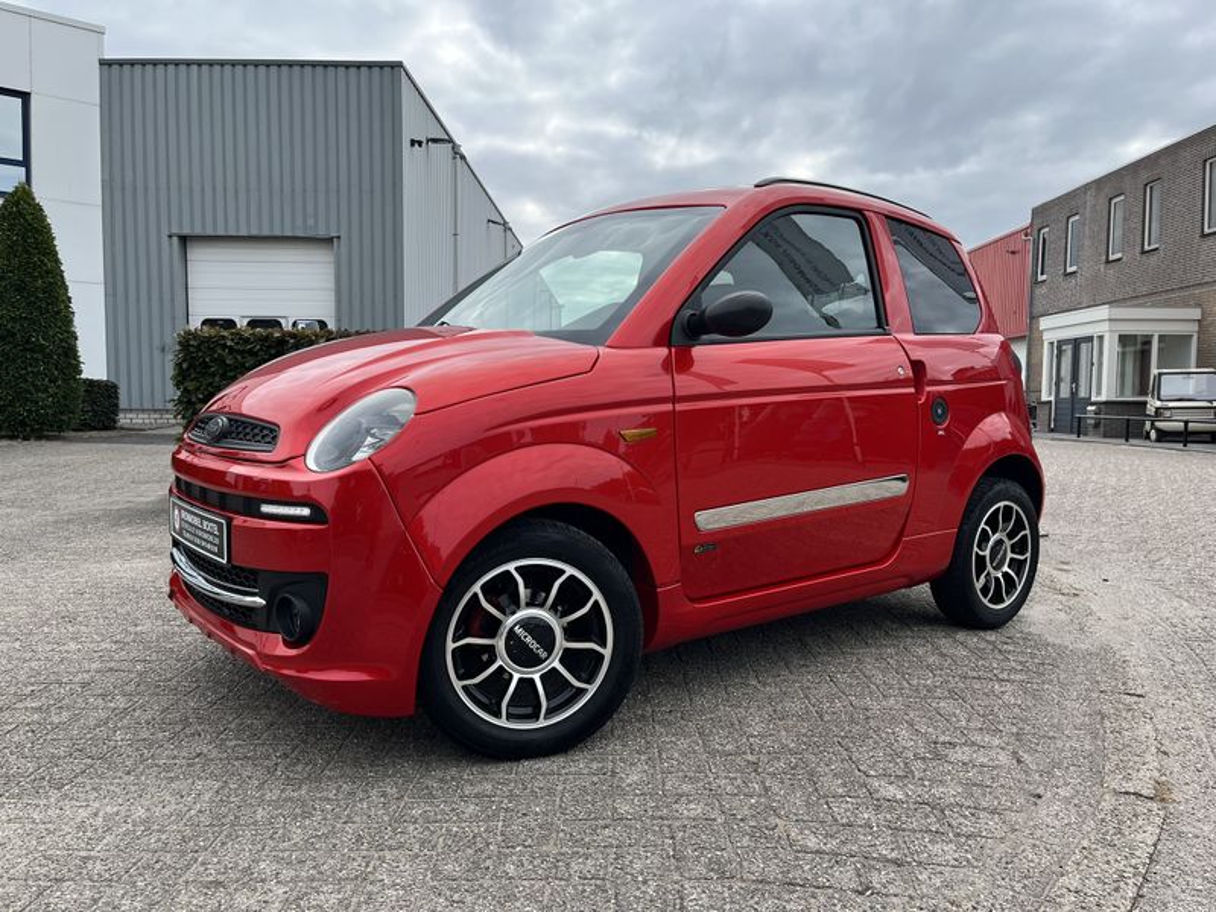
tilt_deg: -3.5
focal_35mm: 26
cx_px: 608
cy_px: 456
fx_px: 913
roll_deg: -0.9
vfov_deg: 53.1
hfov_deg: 67.3
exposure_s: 1/1558
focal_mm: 5.1
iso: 50
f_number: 1.6
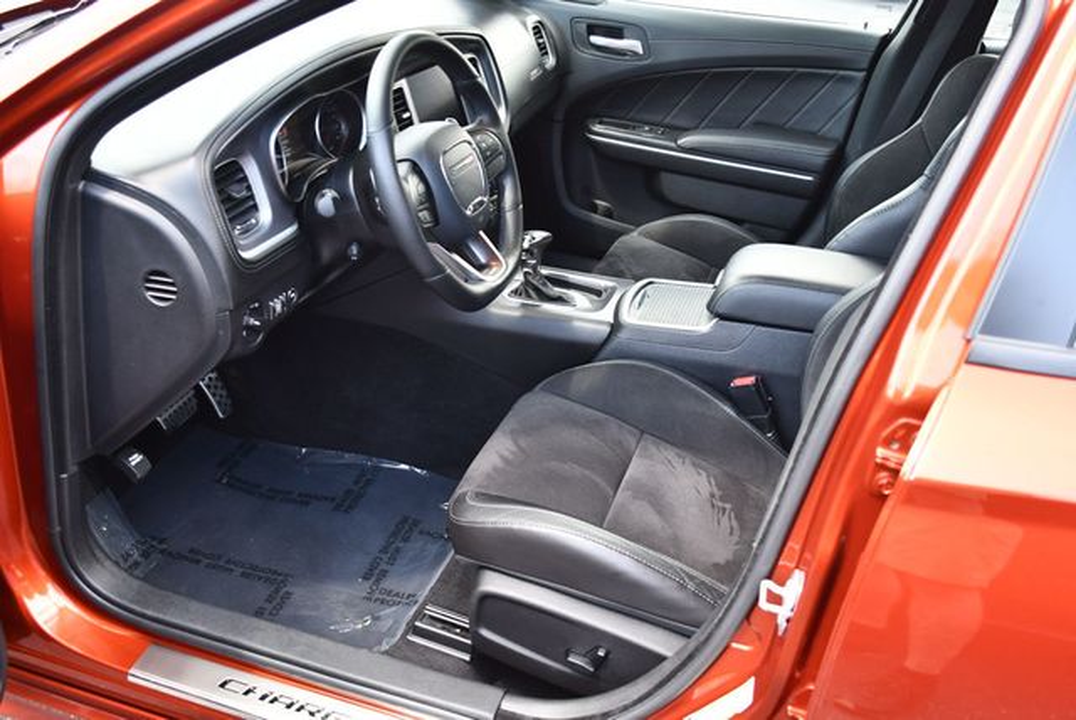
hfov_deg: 53.1
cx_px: 538
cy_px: 360
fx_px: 1077
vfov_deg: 36.9
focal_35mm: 36
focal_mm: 18
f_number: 3.5
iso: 560
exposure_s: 1/250
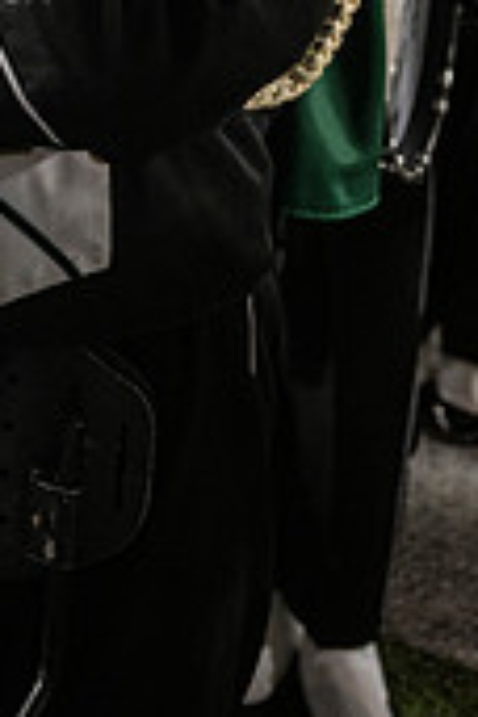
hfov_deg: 20.0
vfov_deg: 28.6
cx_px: -122
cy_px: -96
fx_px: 1255
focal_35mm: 63
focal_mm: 24
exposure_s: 1/500
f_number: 3.2
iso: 1250
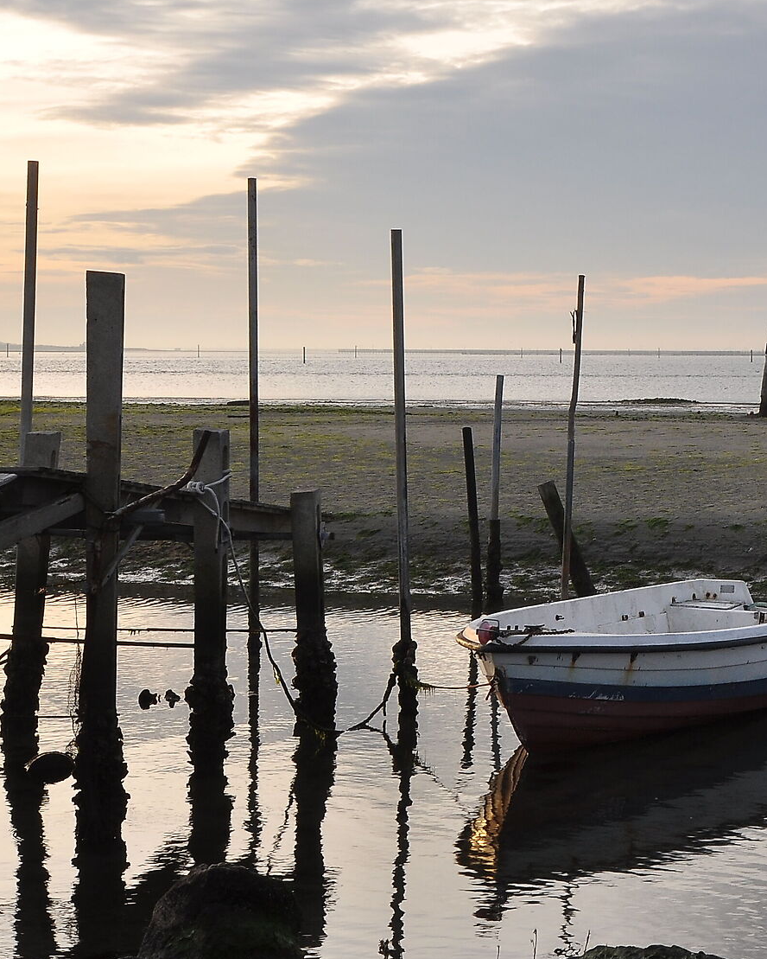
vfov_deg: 26.0
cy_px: 386
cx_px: 840
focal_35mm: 73
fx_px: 2070
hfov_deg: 20.1
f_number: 14
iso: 200
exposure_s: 1/50
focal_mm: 24
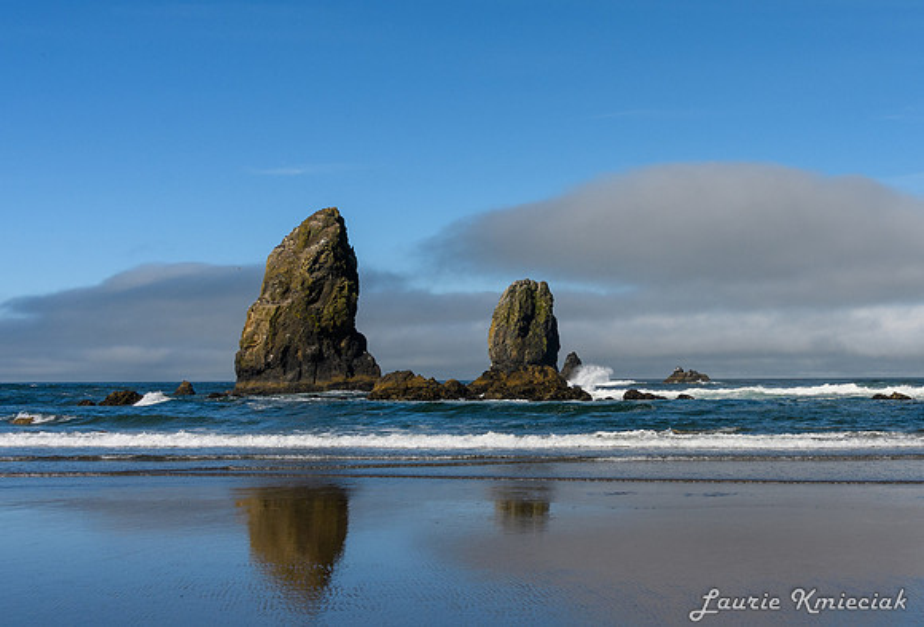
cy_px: 122
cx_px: 691
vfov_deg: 25.8
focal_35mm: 52
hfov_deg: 37.0
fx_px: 1345
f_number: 8
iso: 100
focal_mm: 20
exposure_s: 1/640
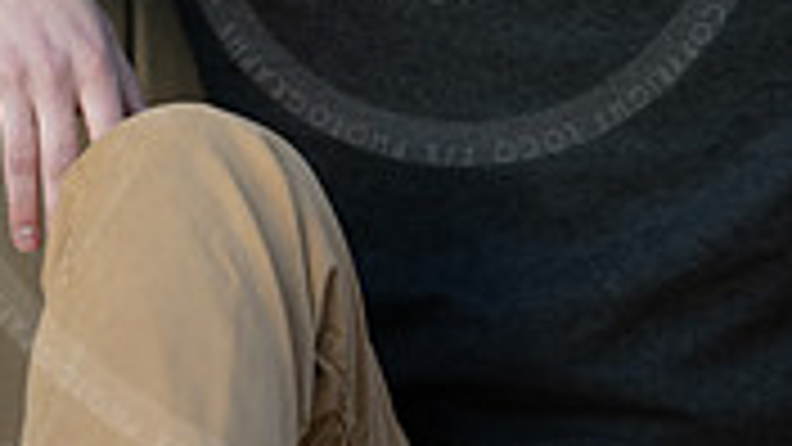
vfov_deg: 5.3
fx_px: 4788
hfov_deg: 9.5
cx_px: 472
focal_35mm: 228
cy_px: -27
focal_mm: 85
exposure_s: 1/320
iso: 200
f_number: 1.8
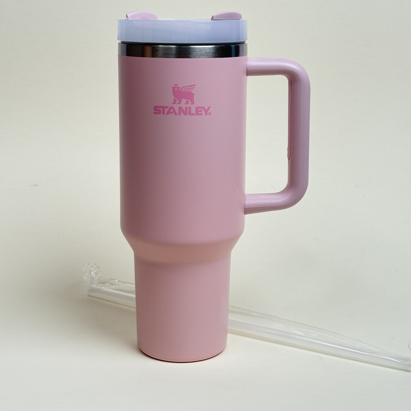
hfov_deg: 27.7
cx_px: 205
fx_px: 833
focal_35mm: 62
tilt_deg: -10.1
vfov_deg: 27.6
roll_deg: -0.5
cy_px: 158
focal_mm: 5.96
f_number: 1.6
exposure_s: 1/100
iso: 32
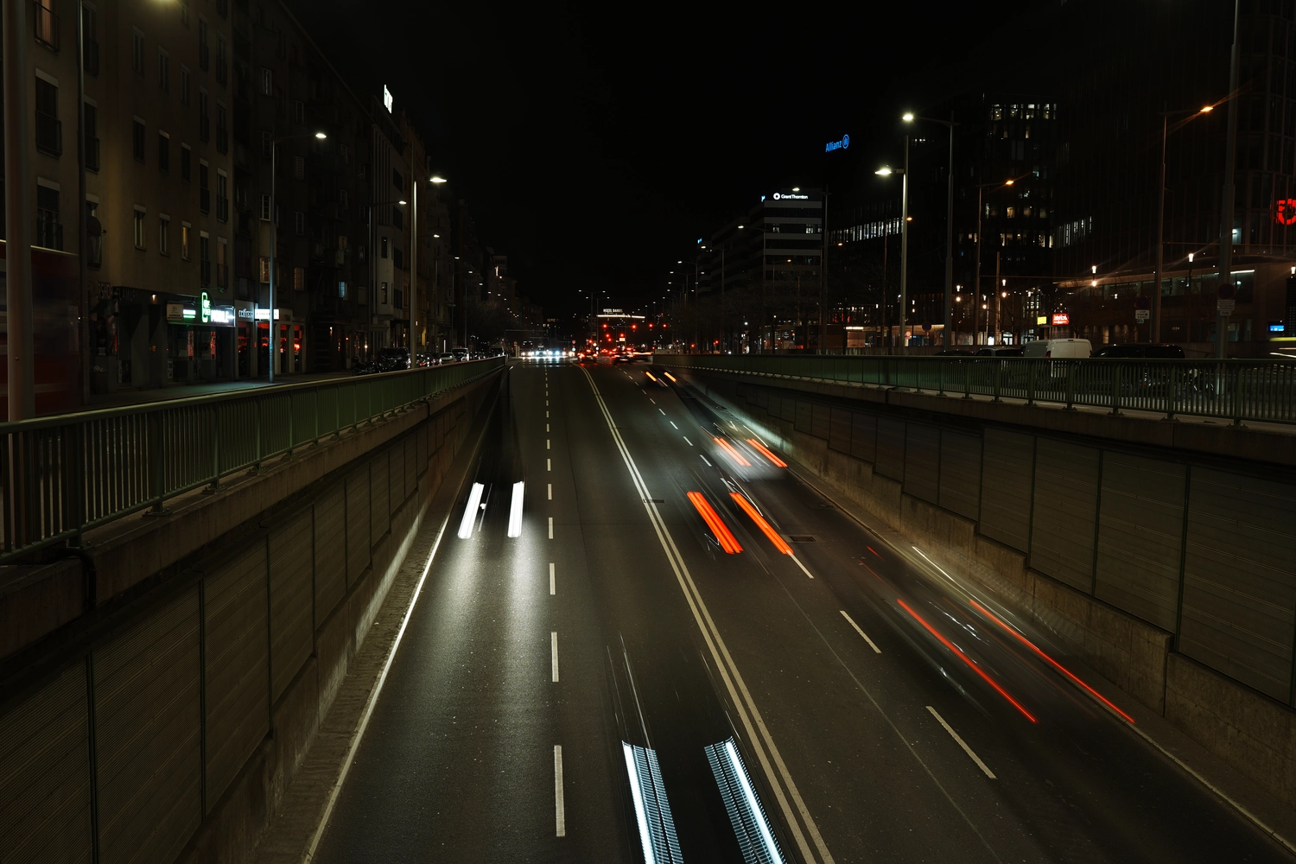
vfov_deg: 37.9
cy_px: 432
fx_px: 1260
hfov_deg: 54.4
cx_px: 648
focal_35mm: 35
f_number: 3.5
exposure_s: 1/2
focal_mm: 35
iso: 50
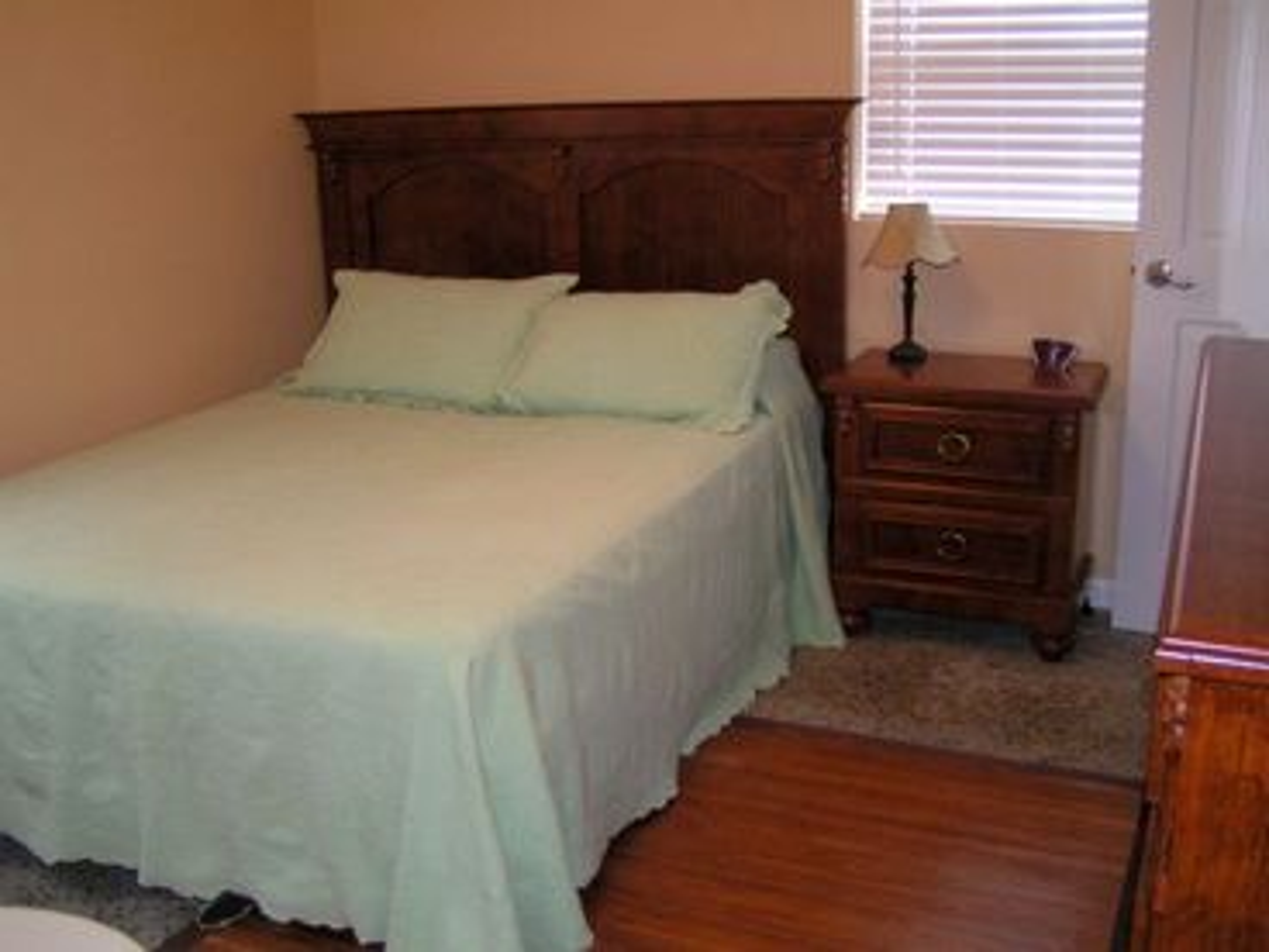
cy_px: 476
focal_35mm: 38
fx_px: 1393
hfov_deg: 49.0
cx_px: 634
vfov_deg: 37.7
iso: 200
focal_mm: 5.8
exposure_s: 1/40
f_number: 2.8
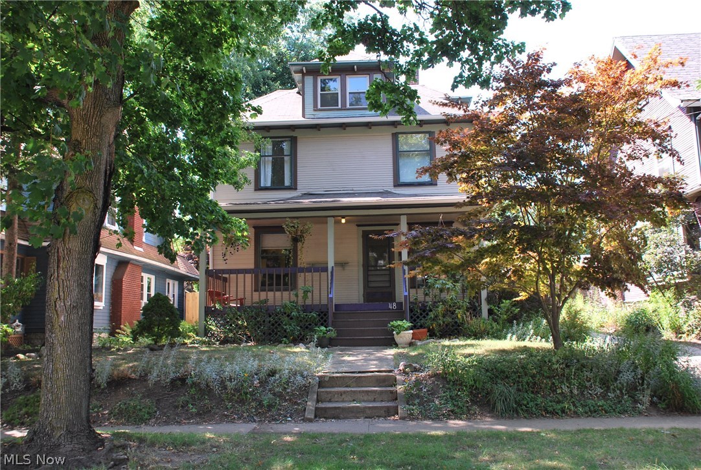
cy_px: 235
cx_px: 350
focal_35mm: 33
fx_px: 644
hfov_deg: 57.1
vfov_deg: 40.1
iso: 200
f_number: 5
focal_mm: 22
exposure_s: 1/100
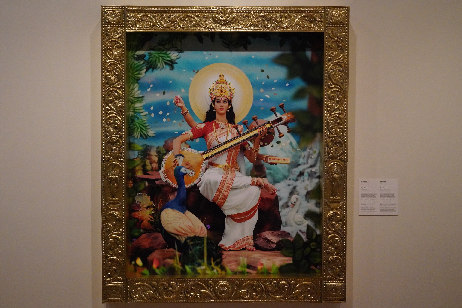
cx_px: 231
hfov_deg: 50.7
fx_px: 488
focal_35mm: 38
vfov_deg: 35.1
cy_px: 154
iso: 12800
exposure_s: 1/100
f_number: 8
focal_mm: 38
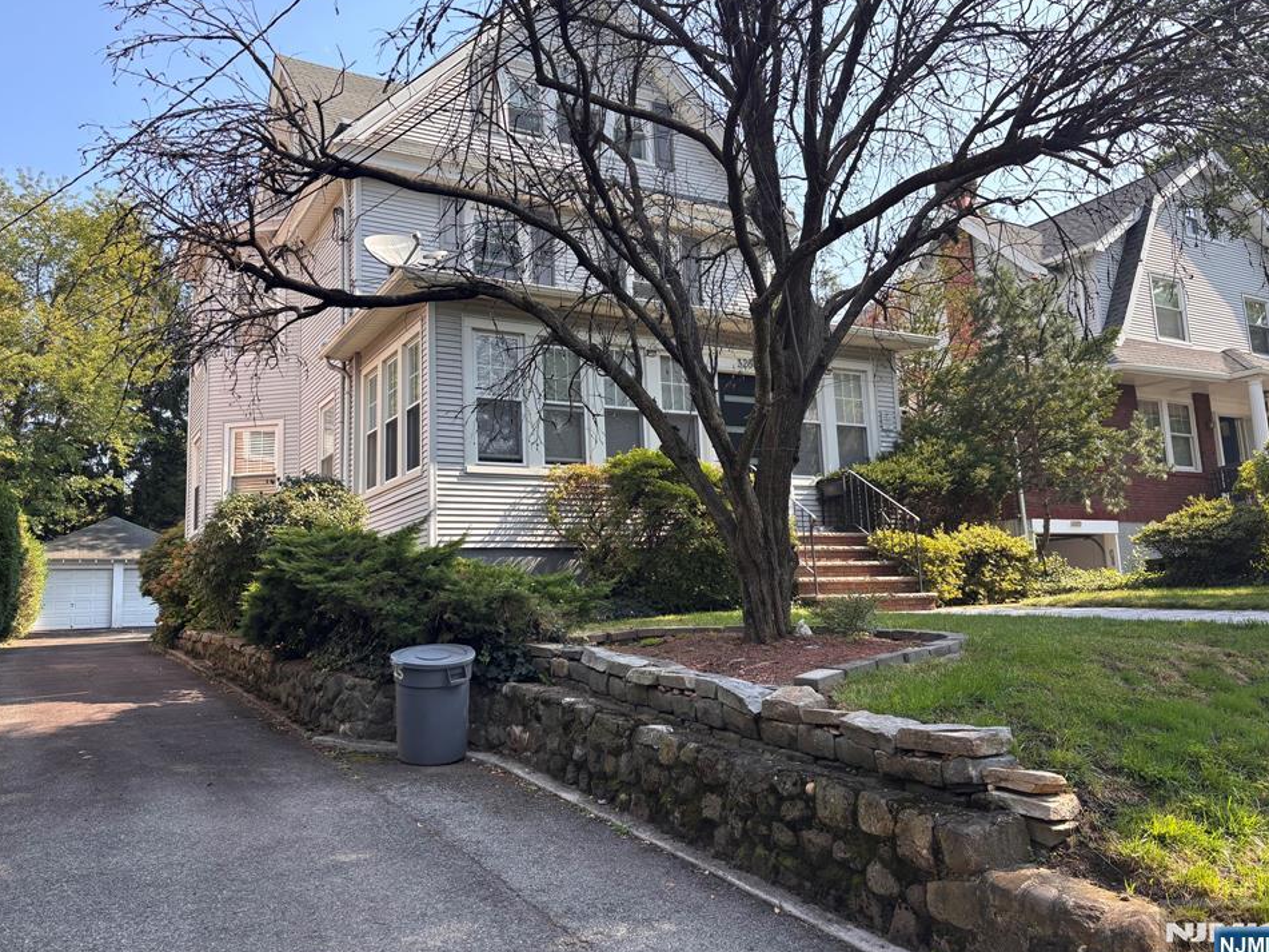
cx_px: 611
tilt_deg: +9.4
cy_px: 451
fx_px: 1026
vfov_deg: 49.7
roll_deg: +1.9
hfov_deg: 63.4
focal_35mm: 28
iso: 50
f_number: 1.6
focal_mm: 5.96
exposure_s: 1/851
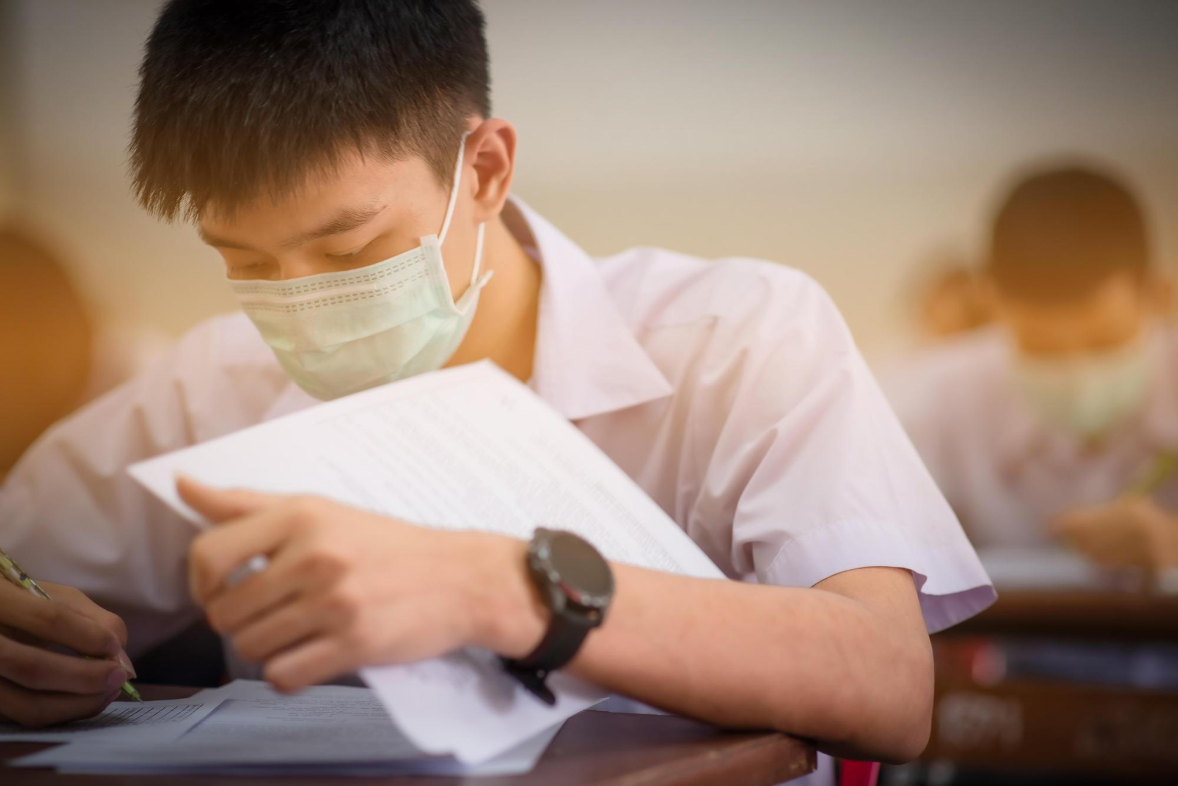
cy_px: 393
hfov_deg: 23.9
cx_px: 589
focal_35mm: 85
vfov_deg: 16.1
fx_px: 2782
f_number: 2.2
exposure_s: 1/160
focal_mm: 85
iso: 320
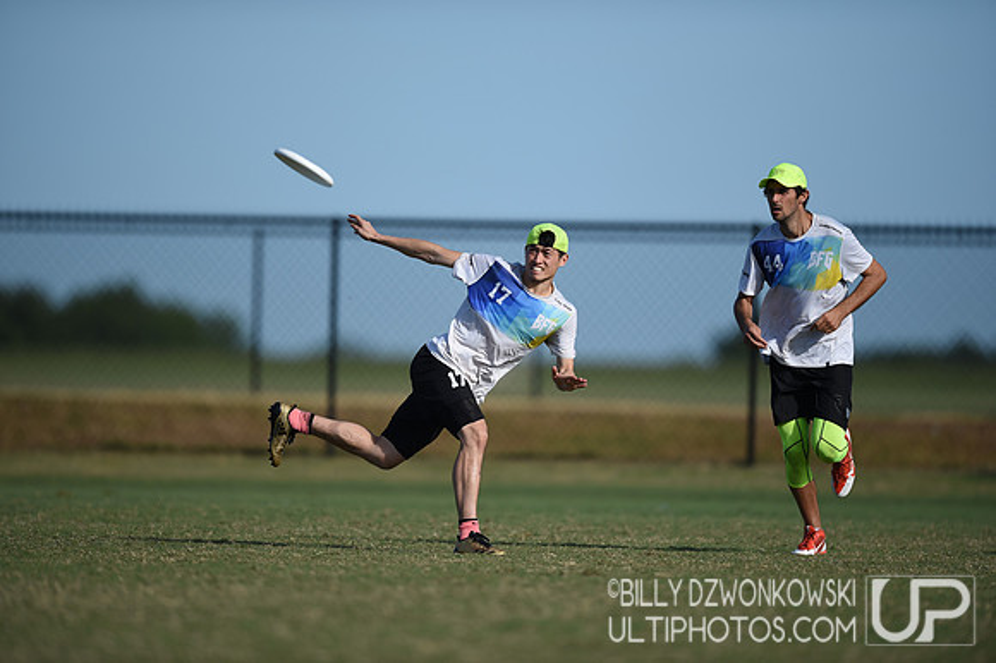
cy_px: 332
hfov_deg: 5.2
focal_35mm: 400
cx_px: 498
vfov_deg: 3.4
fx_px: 11060
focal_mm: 400
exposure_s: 1/2500
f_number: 2.8
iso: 100
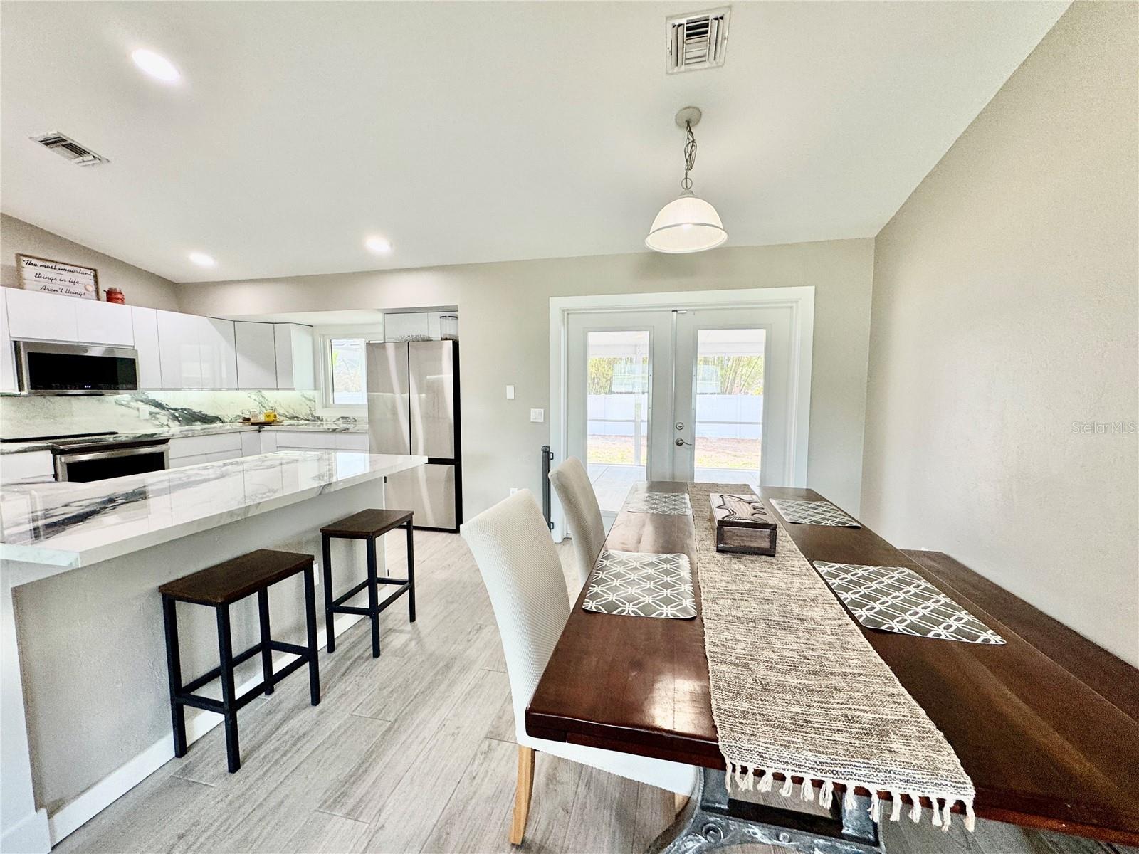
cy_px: 427
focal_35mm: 14
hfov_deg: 102.1
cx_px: 570
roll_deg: +0.2
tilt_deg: -4.5
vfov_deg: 85.7
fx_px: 461
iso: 125
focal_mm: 2.22
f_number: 2.2
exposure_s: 1/120
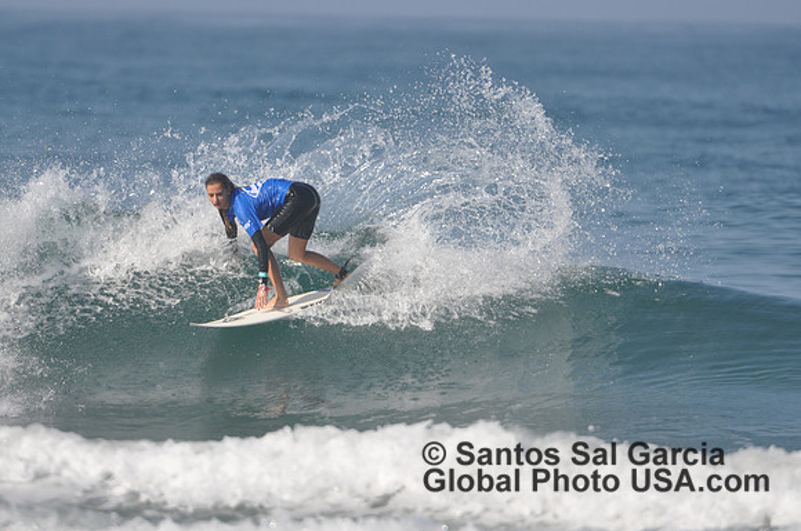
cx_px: 400
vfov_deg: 1.7
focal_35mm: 825
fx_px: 18331
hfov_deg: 2.5
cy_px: 266
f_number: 6.3
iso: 400
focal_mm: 550
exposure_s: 1/1600
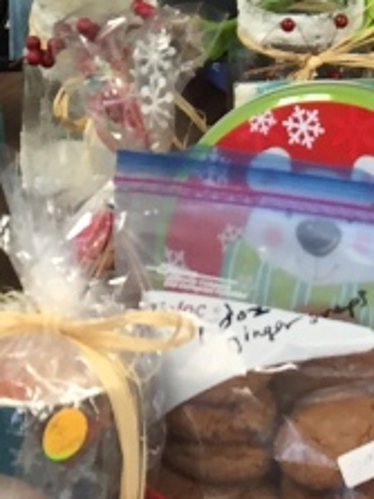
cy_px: -409
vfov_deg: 11.7
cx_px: 255
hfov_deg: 9.5
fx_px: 2249
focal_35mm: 156
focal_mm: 4.15
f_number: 2.2
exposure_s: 1/30
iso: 80
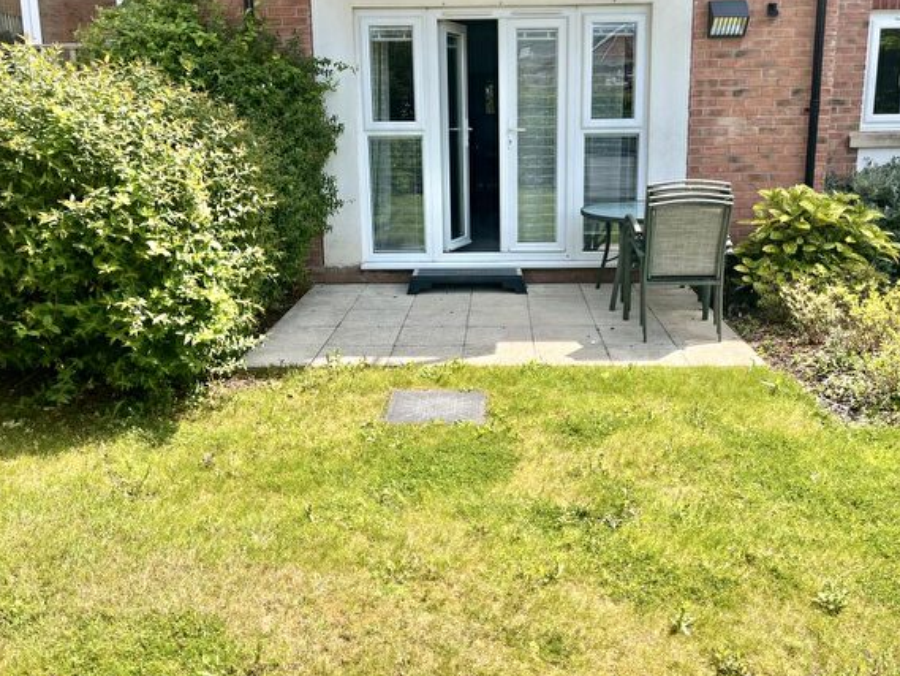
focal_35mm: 32
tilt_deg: -12.2
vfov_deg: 44.0
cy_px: 279
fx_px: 832
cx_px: 492
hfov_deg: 56.7
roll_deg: +0.3
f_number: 1.6
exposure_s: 1/1175
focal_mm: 5.1
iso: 50
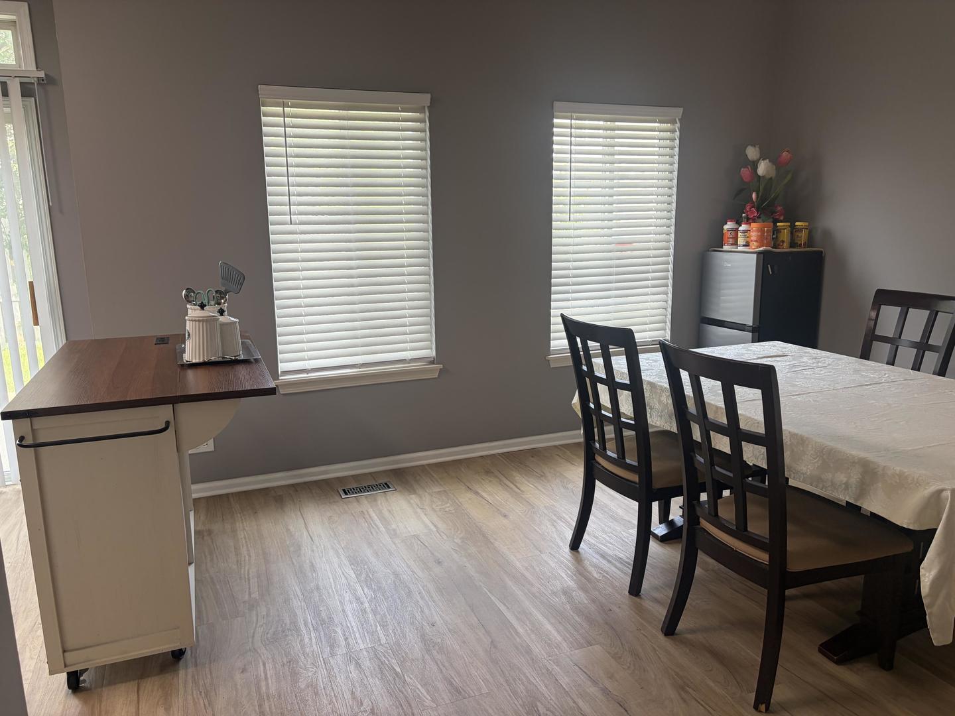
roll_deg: +1.0
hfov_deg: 67.3
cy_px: 358
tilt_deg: -11.1
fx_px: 717
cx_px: 478
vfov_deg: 53.1
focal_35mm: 26
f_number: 1.6
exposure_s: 1/120
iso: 80
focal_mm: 5.96
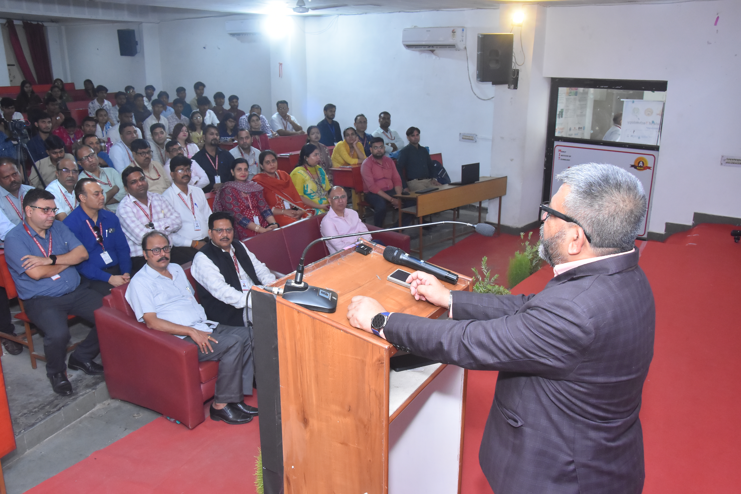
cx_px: 370
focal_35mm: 32
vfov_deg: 41.7
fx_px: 649
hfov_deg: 59.5
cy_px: 247
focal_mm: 21
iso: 2000
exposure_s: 1/125
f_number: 6.3
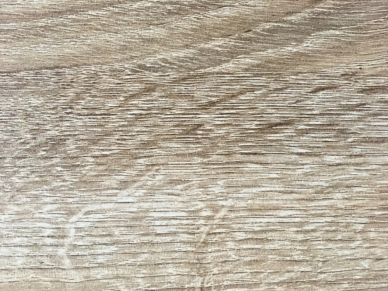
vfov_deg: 48.2
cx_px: 194
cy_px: 146
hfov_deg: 61.7
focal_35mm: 29
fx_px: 325
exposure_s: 1/17
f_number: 2.2
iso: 400
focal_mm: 4.15
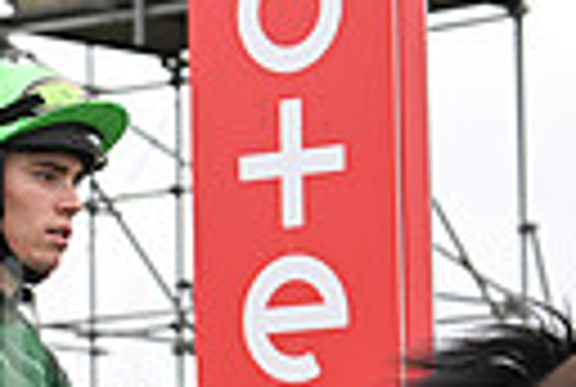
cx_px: -99
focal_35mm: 316
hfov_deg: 6.5
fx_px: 5068
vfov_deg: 4.3
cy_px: 632
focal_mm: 70
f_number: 4.5
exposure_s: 1/640
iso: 800
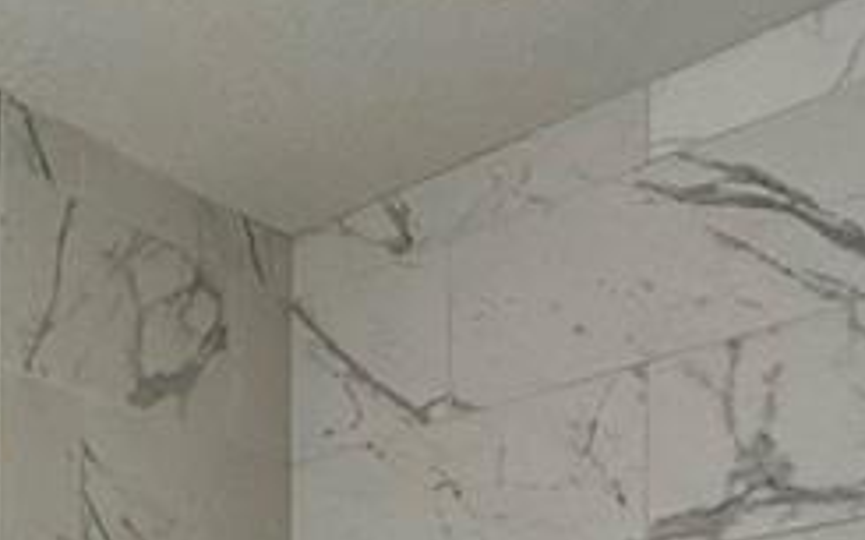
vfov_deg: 17.2
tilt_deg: -0.8
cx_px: -311
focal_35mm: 62
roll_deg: -0.3
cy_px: 971
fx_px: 1461
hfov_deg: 26.8
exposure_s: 1/120
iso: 160
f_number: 2.2
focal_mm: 2.22
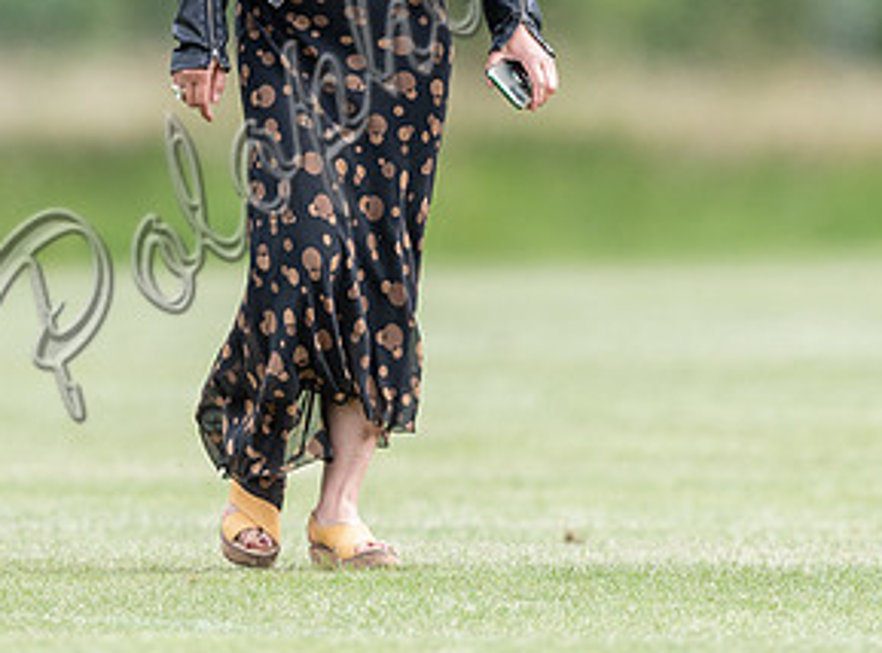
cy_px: -59
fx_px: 30665
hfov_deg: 1.6
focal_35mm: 1209
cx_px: 283
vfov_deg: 1.2
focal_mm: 500
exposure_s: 1/1600
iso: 1000
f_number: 4.5
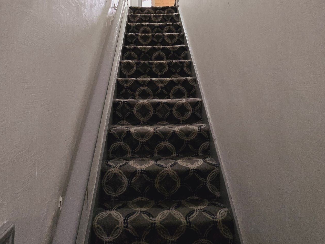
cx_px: 157
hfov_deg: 79.0
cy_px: 65
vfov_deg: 60.5
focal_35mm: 21
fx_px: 197
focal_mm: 2.2
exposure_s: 1/33
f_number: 2.2
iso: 1250
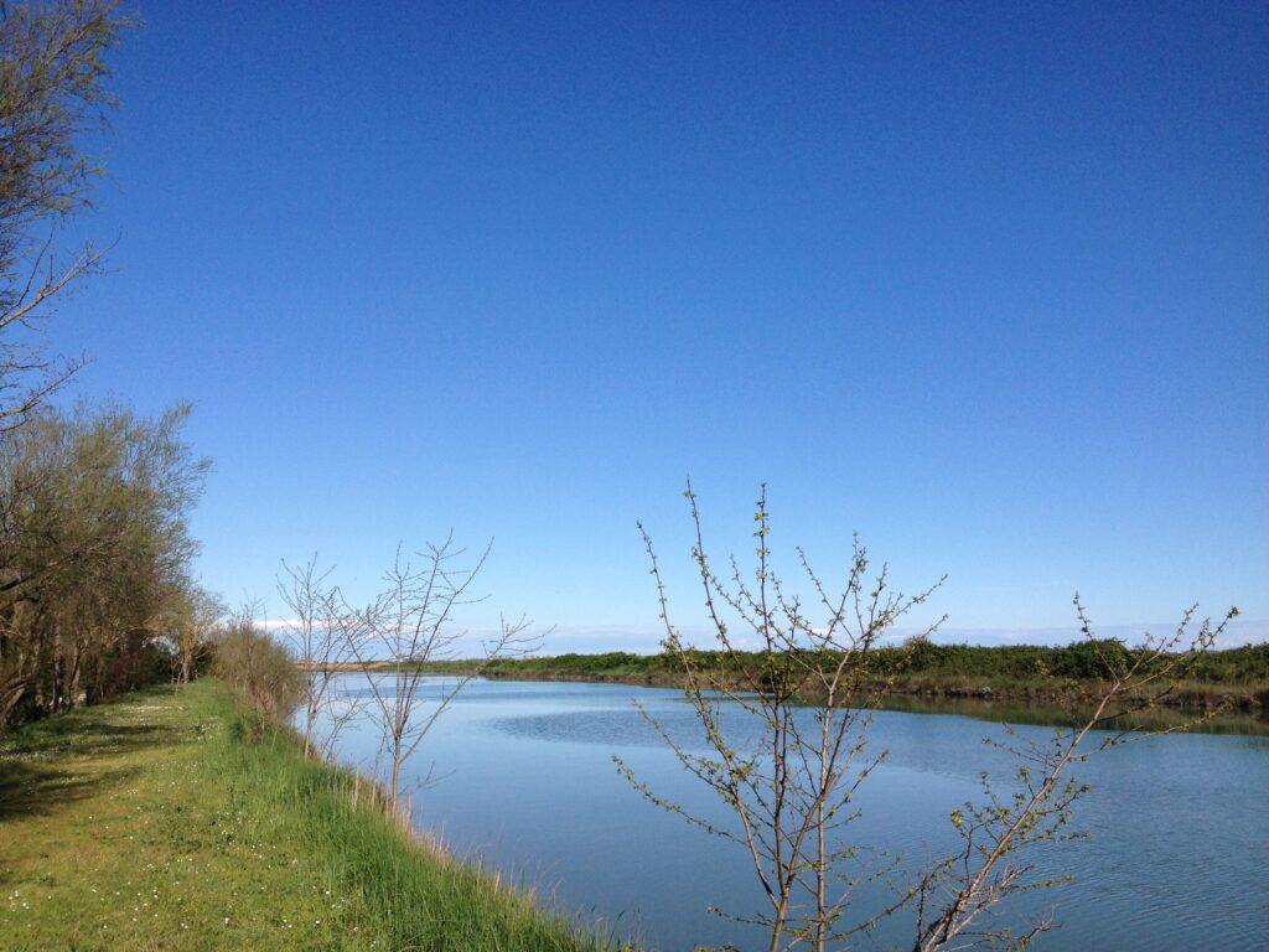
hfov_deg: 52.6
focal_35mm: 35
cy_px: 476
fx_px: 1283
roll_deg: -0.4
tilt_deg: +6.2
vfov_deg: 40.7
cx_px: 634
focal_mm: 4.28
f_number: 2.4
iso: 50
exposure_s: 1/2632
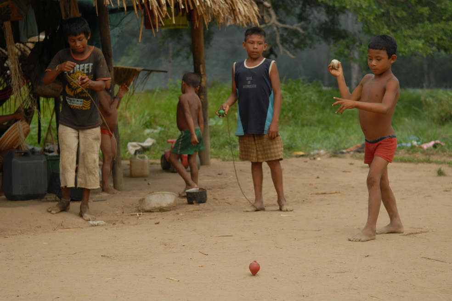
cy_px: 150
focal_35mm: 75
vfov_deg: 18.2
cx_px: 226
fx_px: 941
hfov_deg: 27.0
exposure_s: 1/1600
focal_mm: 50
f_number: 3.5
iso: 200
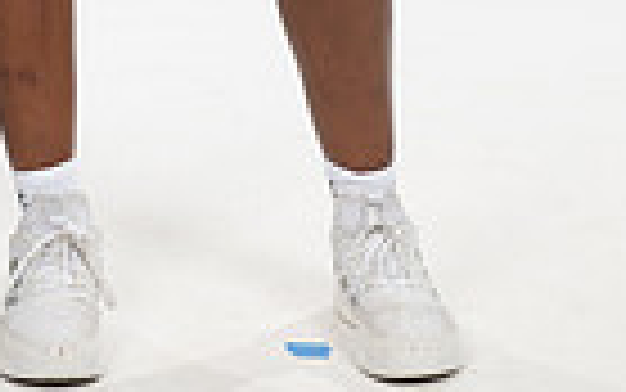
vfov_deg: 6.2
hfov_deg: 10.3
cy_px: -536
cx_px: 180
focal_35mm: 204
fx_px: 3482
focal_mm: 62
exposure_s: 1/250
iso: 200
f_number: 5.6
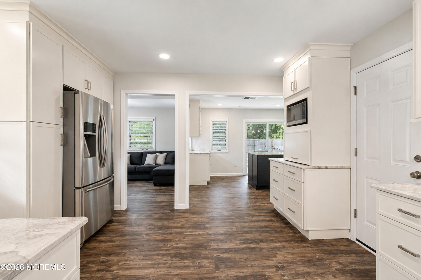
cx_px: 210
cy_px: 140
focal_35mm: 15
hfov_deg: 100.4
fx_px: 175
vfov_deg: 77.3
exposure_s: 1/50
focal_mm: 10
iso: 2000
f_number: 8
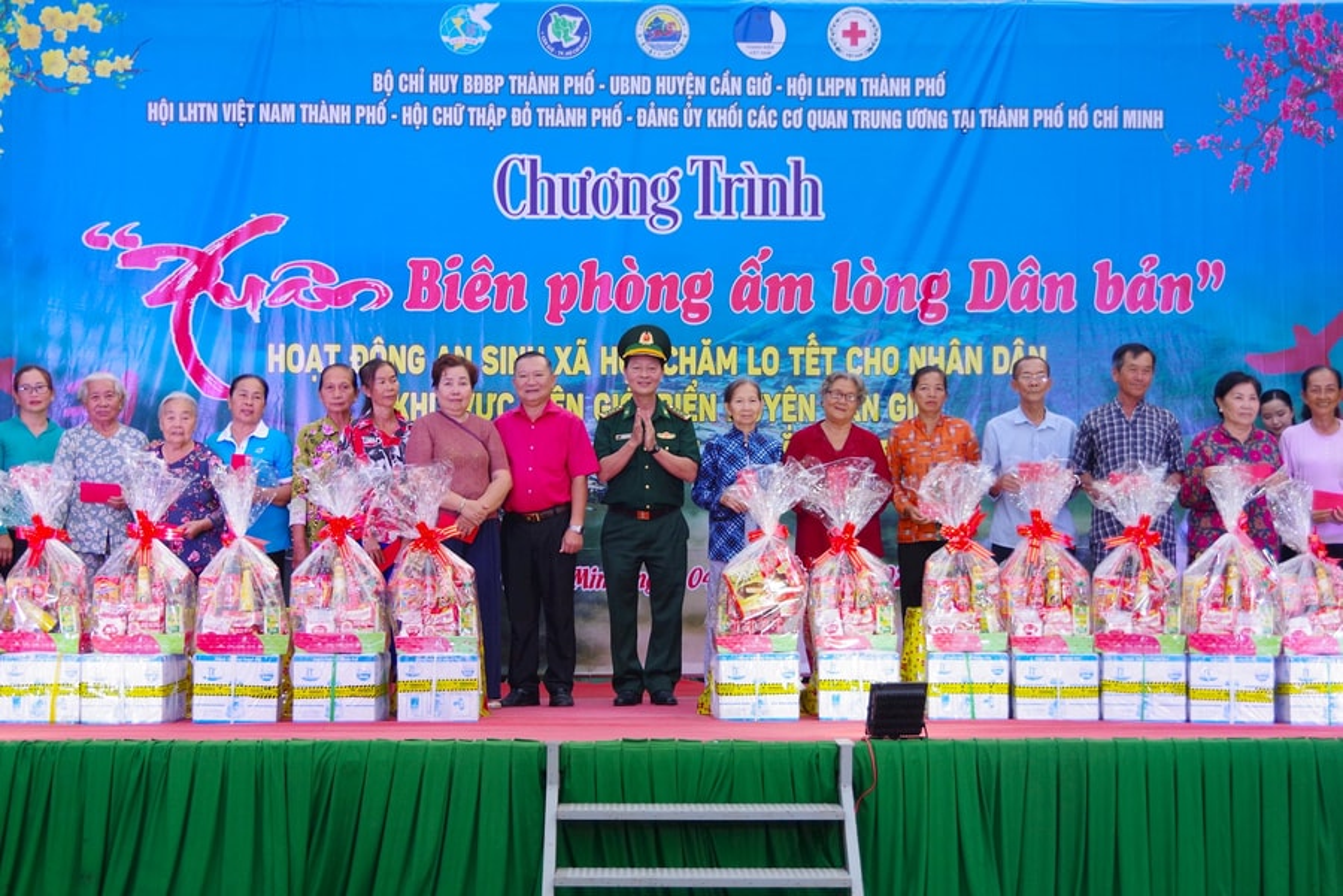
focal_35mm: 46
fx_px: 1716
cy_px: 448
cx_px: 672
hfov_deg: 42.7
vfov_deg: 29.2
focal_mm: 31
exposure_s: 1/100
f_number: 4.5
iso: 400
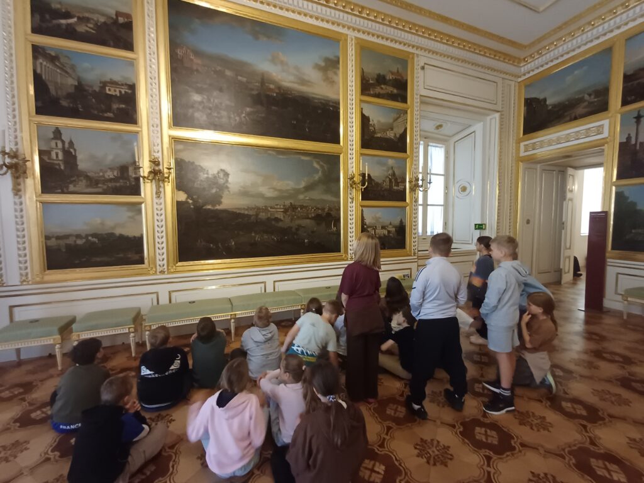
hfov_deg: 94.5
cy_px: 242
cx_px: 322
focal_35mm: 16
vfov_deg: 78.1
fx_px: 298
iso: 500
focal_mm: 1.64
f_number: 2.2
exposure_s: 1/20
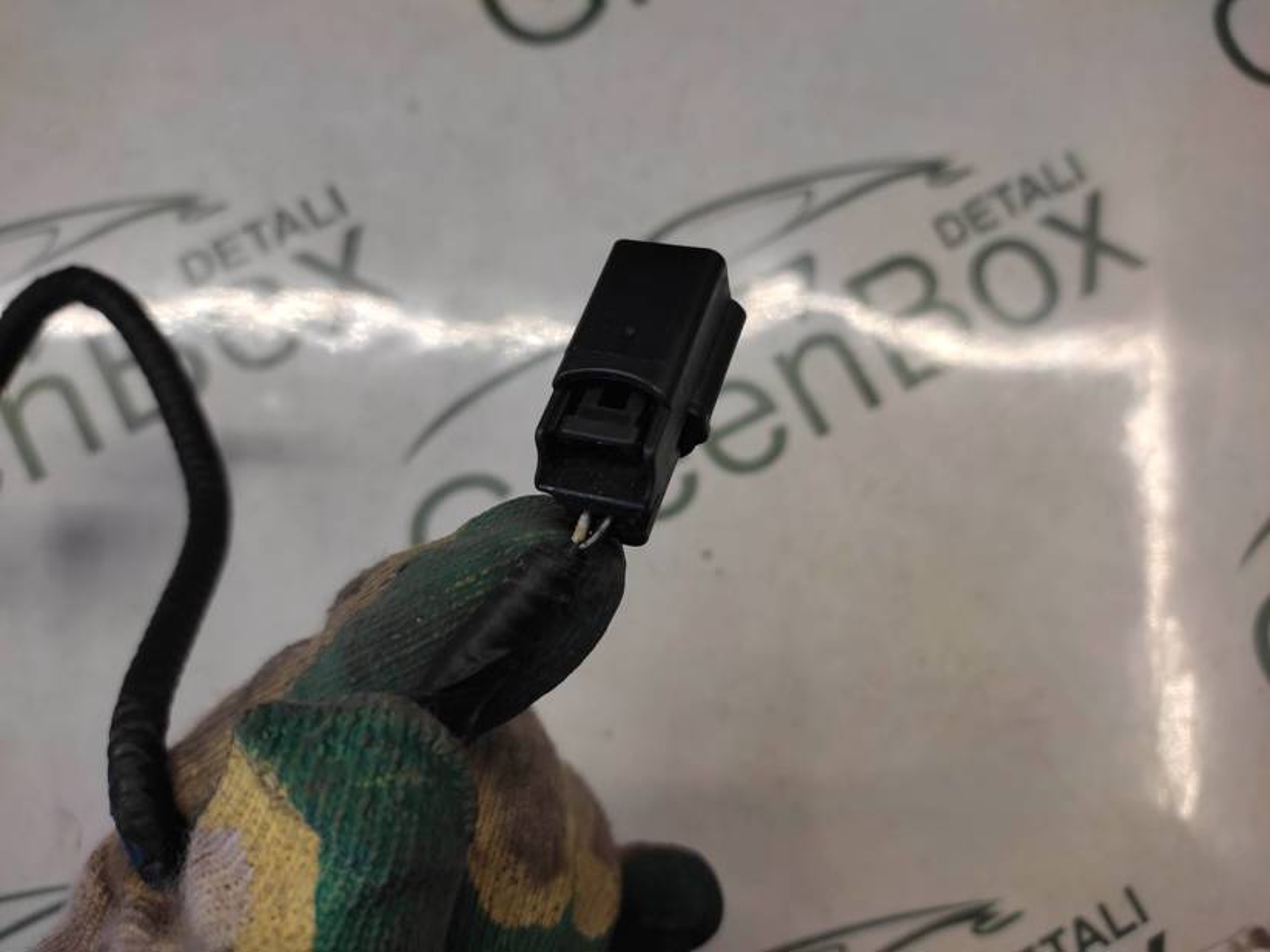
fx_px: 954
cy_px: 476
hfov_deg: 67.3
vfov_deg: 53.1
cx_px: 635
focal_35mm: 26
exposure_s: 1/50
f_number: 1.79
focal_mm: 4.74
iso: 121
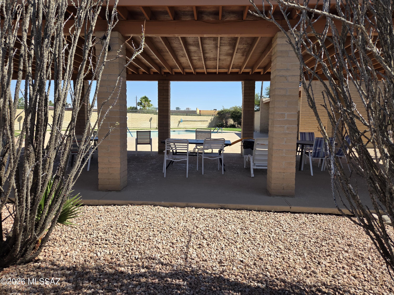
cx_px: 197
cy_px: 148
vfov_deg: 58.9
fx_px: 262
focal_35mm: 23
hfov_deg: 73.9
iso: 80
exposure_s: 1/3318
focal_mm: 5.4
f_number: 1.8
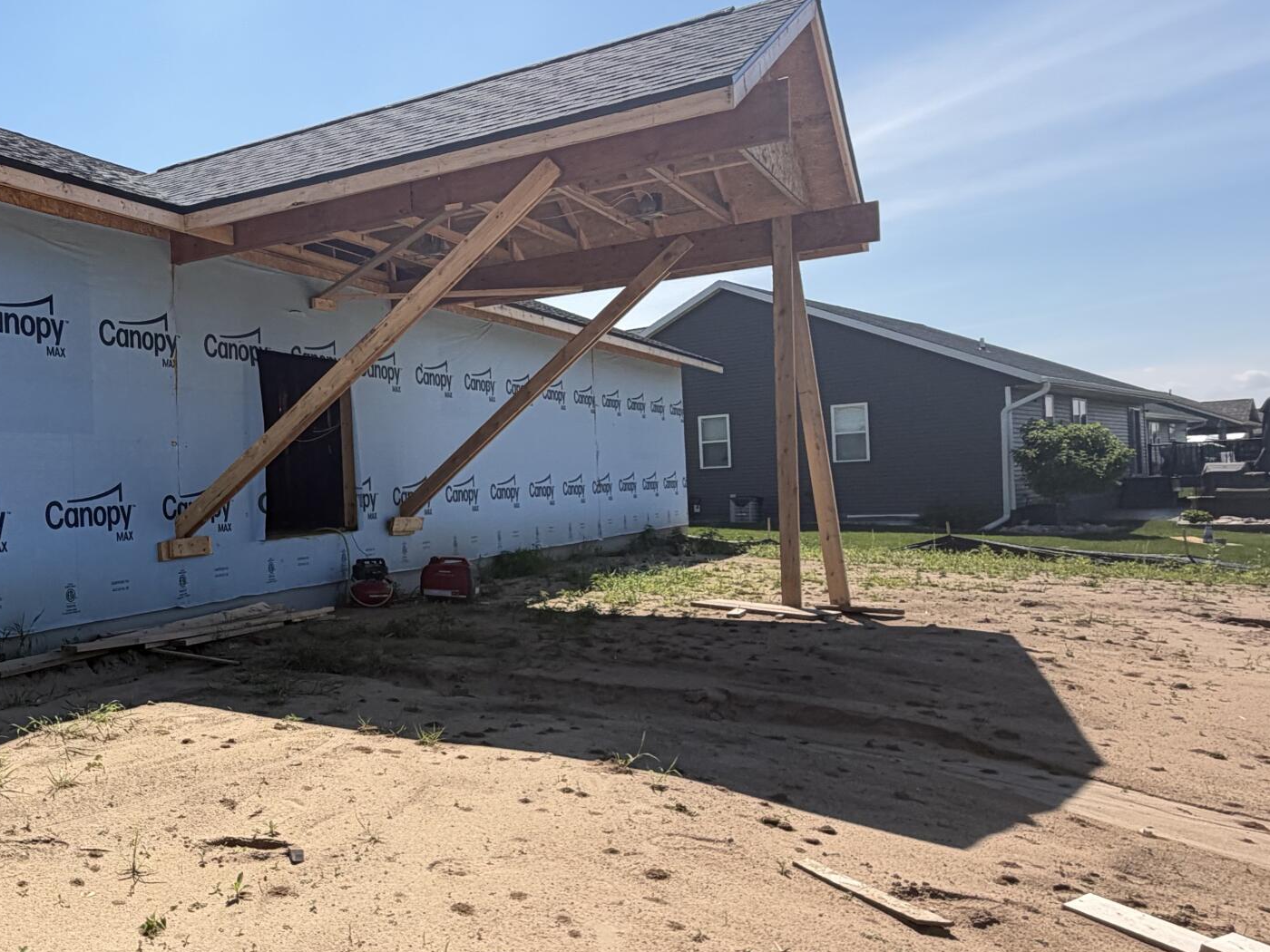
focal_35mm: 30
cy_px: 497
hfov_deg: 52.7
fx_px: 1101
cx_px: 129
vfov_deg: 46.8
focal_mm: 2.22
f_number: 2.2
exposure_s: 1/770
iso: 32
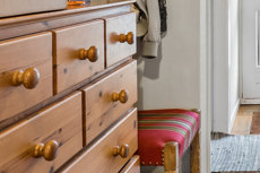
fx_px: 527
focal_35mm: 73
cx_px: 291
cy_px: -23
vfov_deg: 17.9
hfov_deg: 25.6
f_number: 8
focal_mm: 14
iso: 200
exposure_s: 2
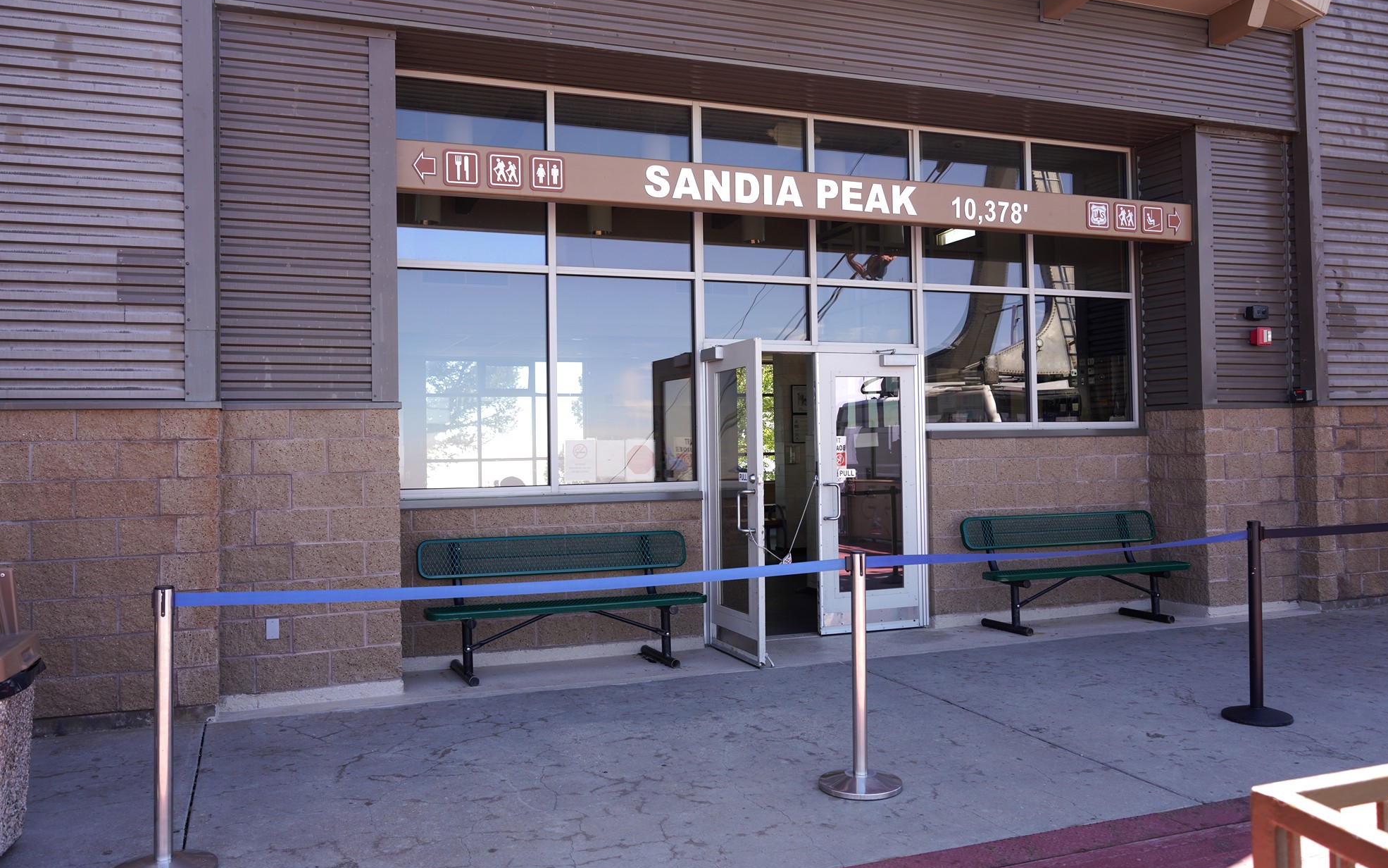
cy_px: 415
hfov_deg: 62.9
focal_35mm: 30
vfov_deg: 41.8
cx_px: 693
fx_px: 1135
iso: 100
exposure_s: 1/100
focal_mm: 29
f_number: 5.6
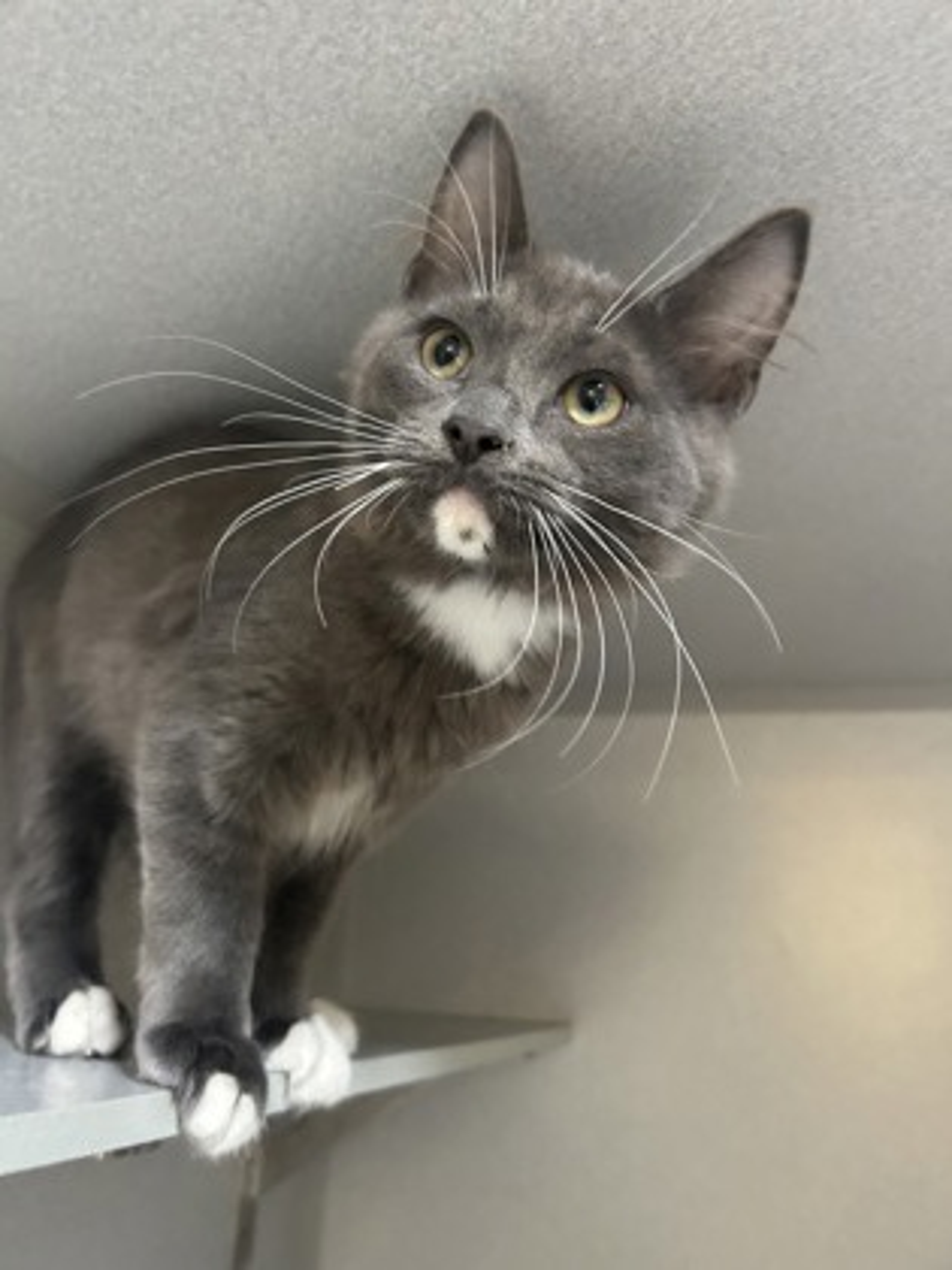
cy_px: 635
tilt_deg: +20.2
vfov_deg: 67.3
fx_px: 953
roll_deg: -0.2
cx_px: 476
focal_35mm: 26
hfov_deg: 53.1
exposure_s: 1/60
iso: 500
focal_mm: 5.7
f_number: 1.5
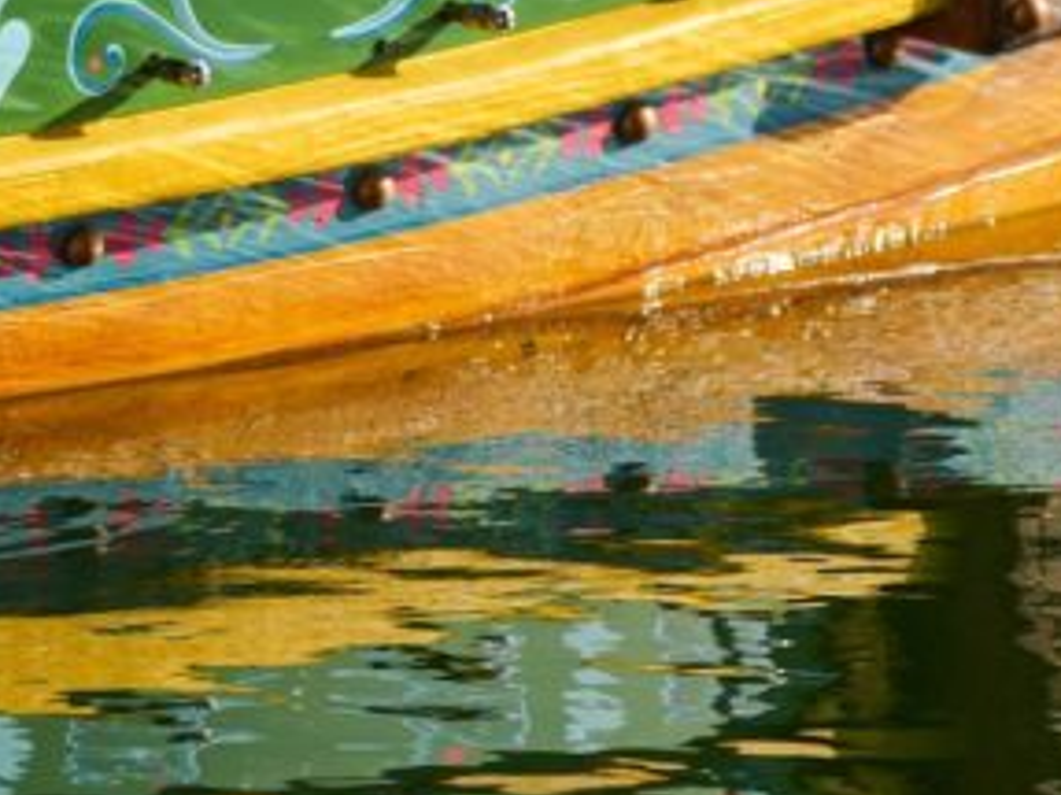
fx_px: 25644
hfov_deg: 2.4
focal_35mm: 837
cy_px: -381
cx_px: -662
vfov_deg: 1.8
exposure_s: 1/4000
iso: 500
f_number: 5.6
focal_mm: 244
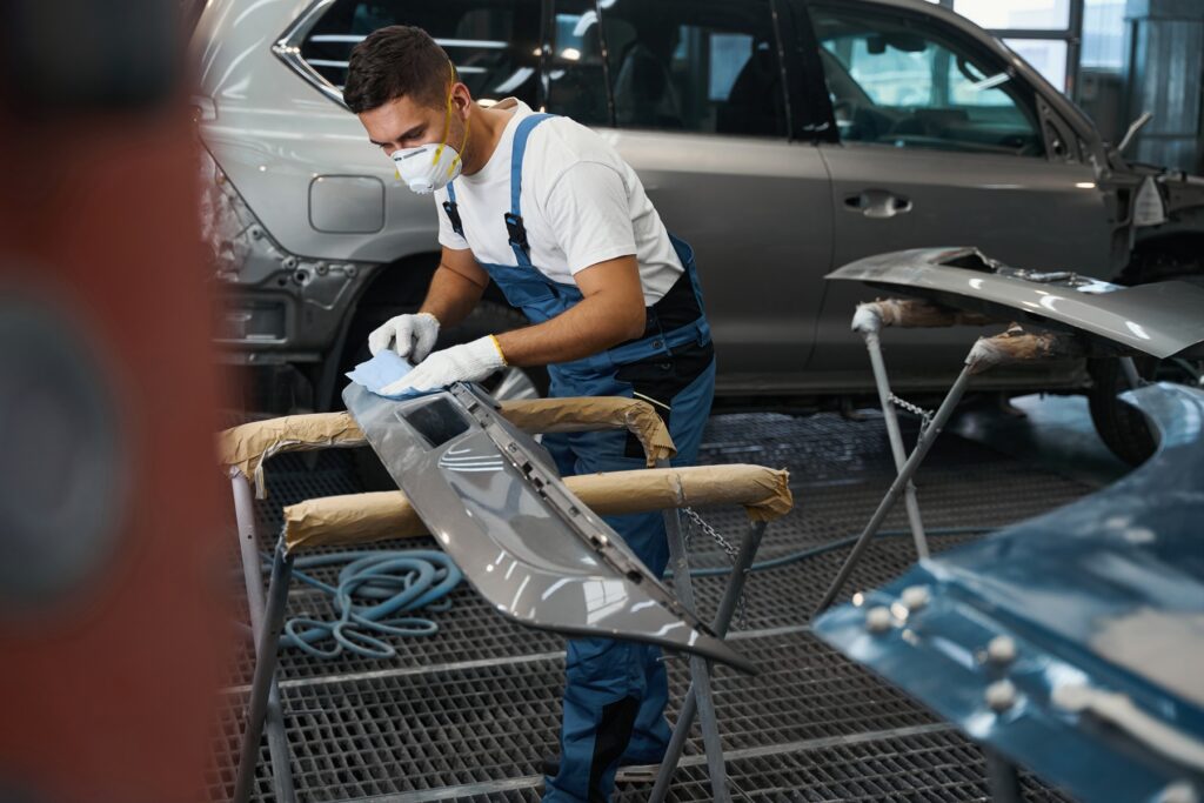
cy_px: 402
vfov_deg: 27.9
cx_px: 602
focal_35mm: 48
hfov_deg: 40.8
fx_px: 1619
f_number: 2.8
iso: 500
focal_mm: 48.4
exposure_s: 1/200
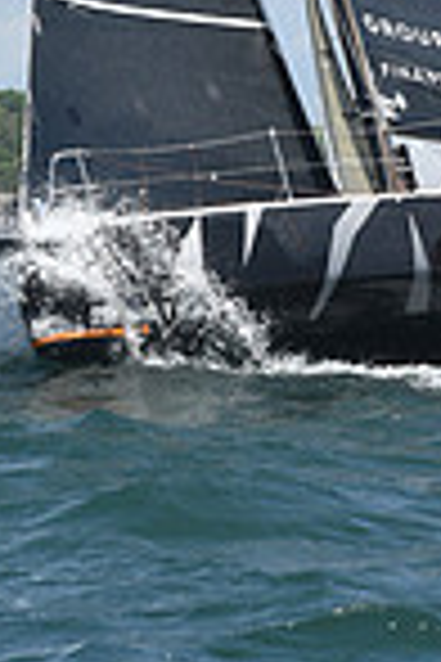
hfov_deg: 3.9
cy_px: -567
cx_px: 268
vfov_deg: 5.7
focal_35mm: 354
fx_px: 6504
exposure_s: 1/1250
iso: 250
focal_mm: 90
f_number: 7.1
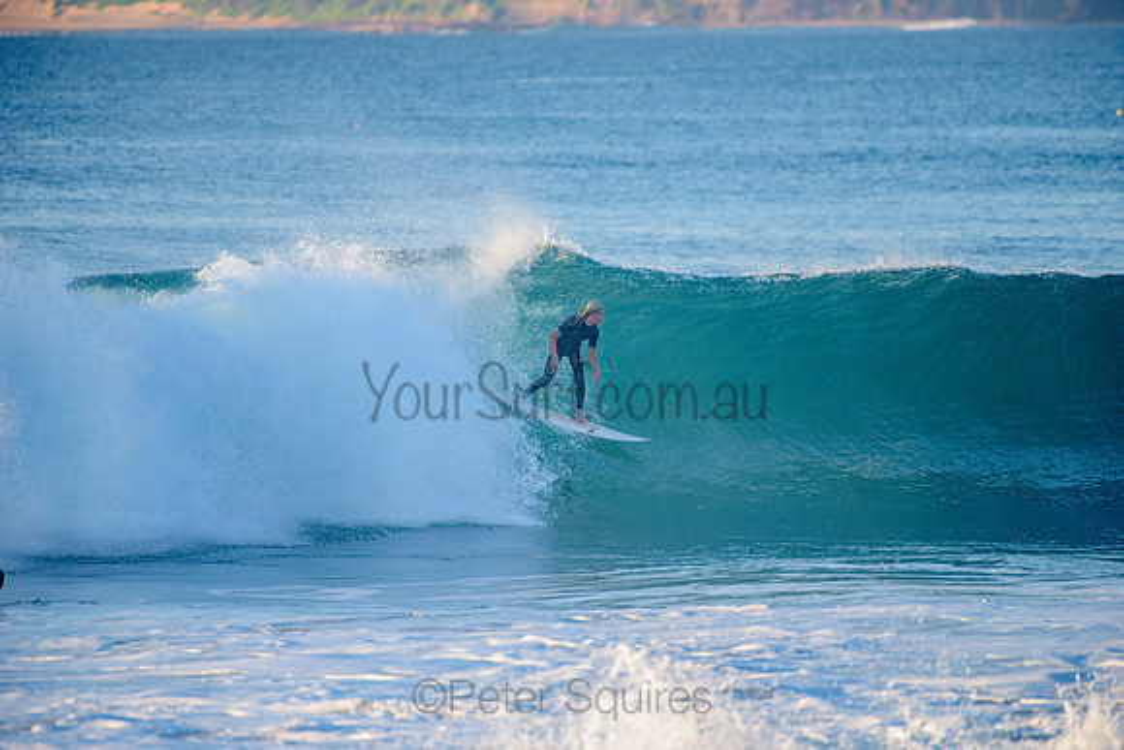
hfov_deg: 4.1
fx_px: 15614
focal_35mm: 500
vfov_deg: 2.8
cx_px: 562
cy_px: 375
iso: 450
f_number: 5.6
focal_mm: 500
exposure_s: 1/1250
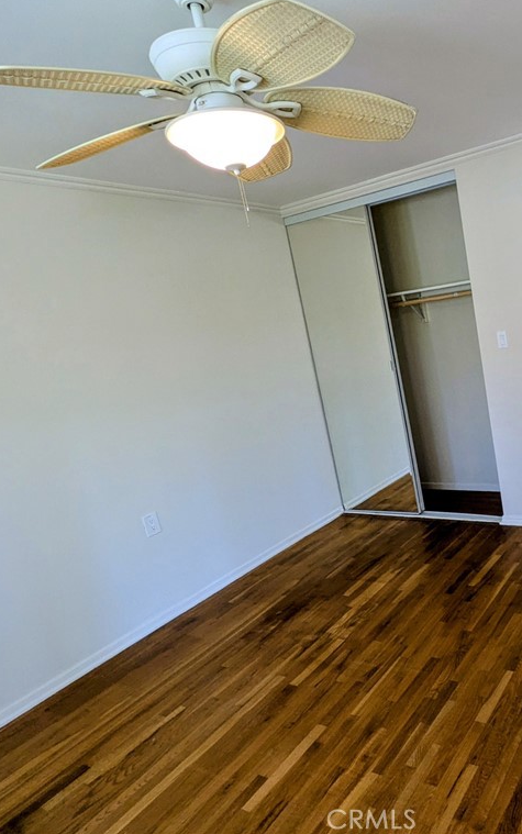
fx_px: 455
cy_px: 414
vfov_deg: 85.0
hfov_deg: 52.5
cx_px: 469
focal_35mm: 20
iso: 87
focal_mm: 1.85
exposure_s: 1/24
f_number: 2.2
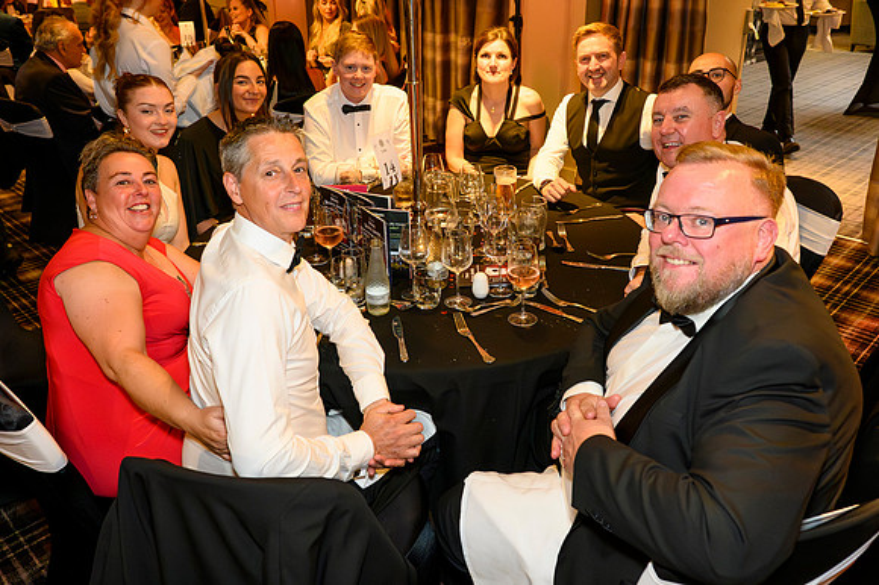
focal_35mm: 30
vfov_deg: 43.6
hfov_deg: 62.2
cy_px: 241
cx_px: 451
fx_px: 728
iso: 5000
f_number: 5
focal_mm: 24
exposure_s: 1/125
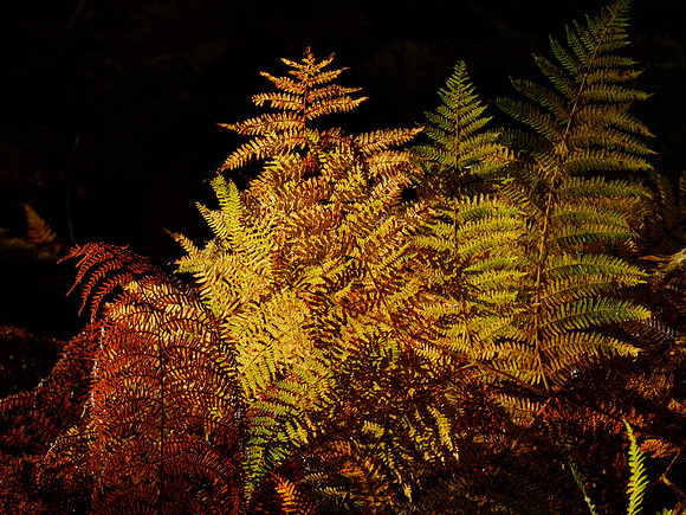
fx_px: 2378
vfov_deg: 12.3
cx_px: 343
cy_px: 258
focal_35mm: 120
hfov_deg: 16.4
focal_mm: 60
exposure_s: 1/500
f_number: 7.1
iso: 200
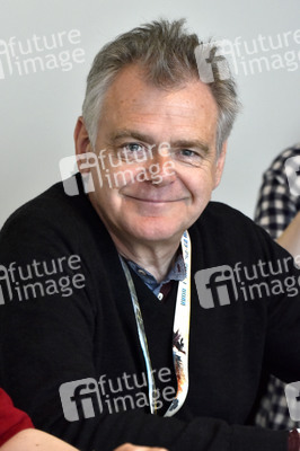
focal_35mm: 210
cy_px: 226
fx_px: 2629
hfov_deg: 6.5
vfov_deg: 9.8
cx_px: 150
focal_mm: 210
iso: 1600
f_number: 5.6
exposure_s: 1/100
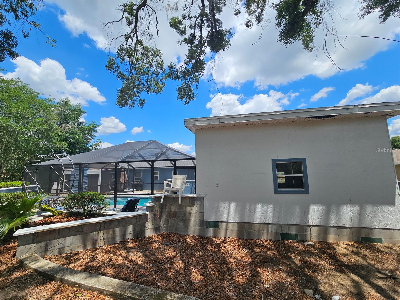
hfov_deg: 106.2
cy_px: 150
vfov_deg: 89.9
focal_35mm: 13
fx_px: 150
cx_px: 200
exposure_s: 1/2169
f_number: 2.2
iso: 50
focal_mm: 2.2
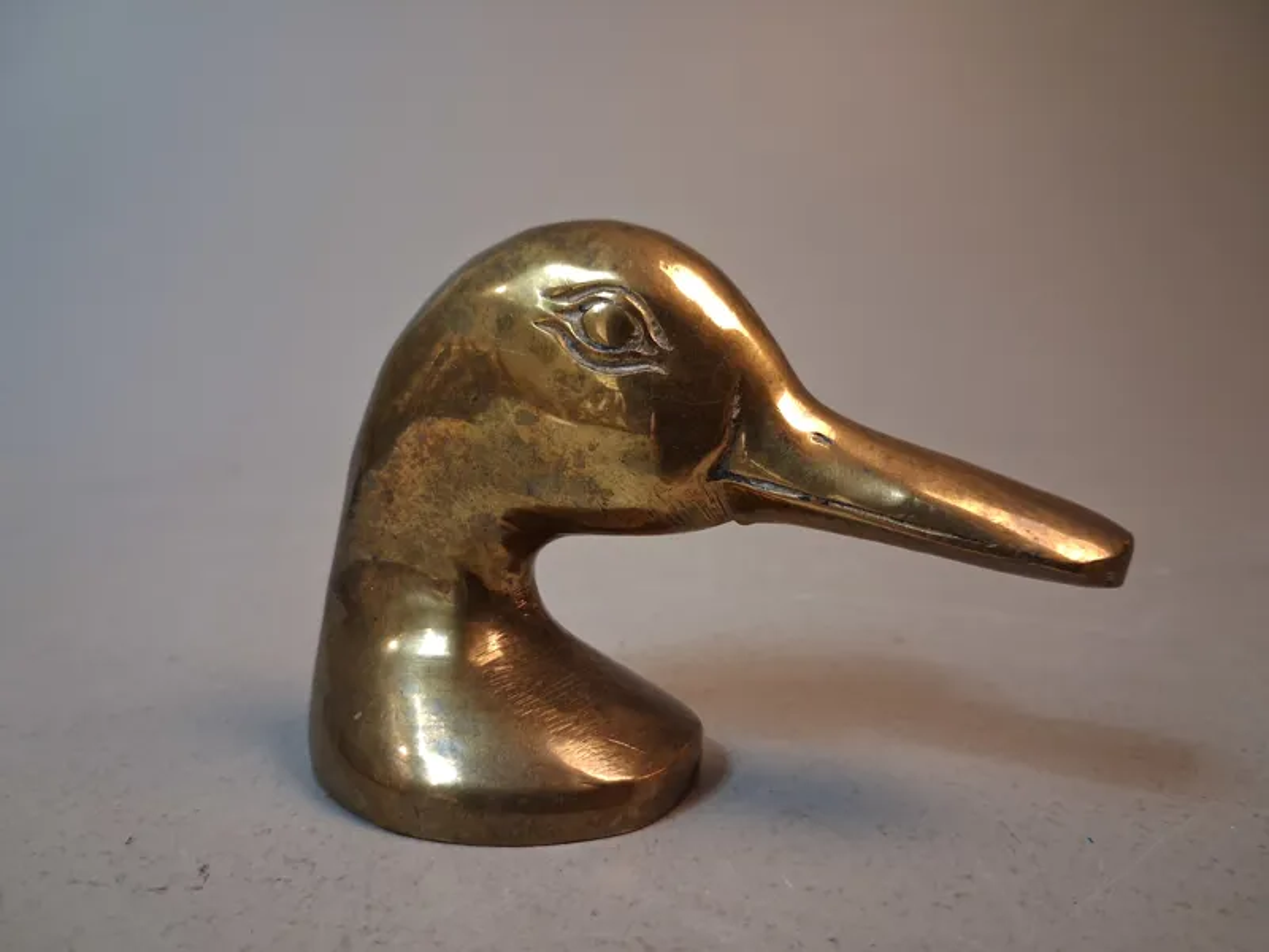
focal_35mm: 27
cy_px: 476
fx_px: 990
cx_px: 634
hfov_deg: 65.3
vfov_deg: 51.4
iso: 400
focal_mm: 4
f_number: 1.8
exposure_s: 1/50
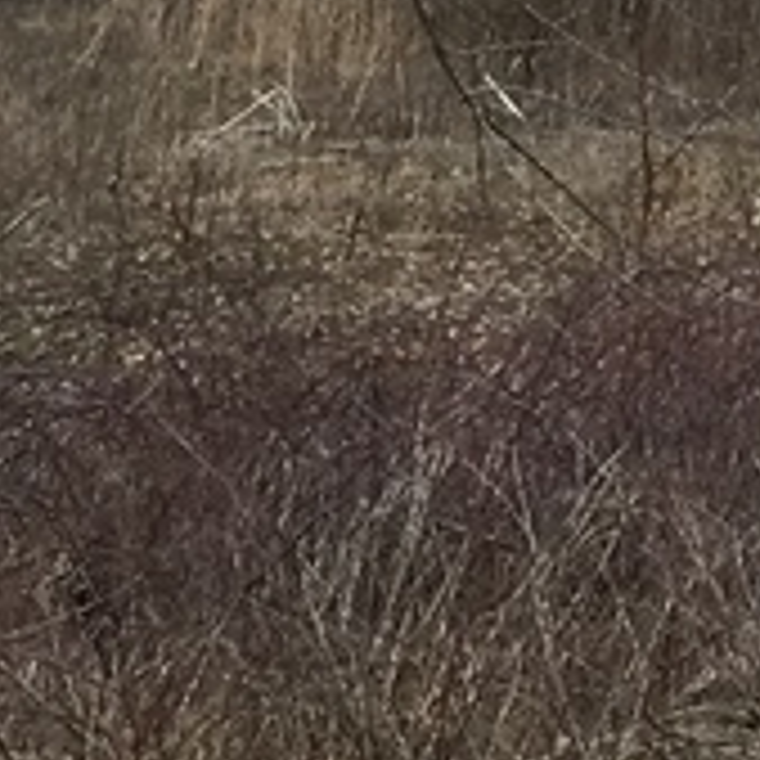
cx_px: 1403
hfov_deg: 7.7
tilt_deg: +11.1
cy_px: -1250
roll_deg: -1.7
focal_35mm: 219
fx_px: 5440
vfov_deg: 7.3
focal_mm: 4.15
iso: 25
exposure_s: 1/1183
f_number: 2.2
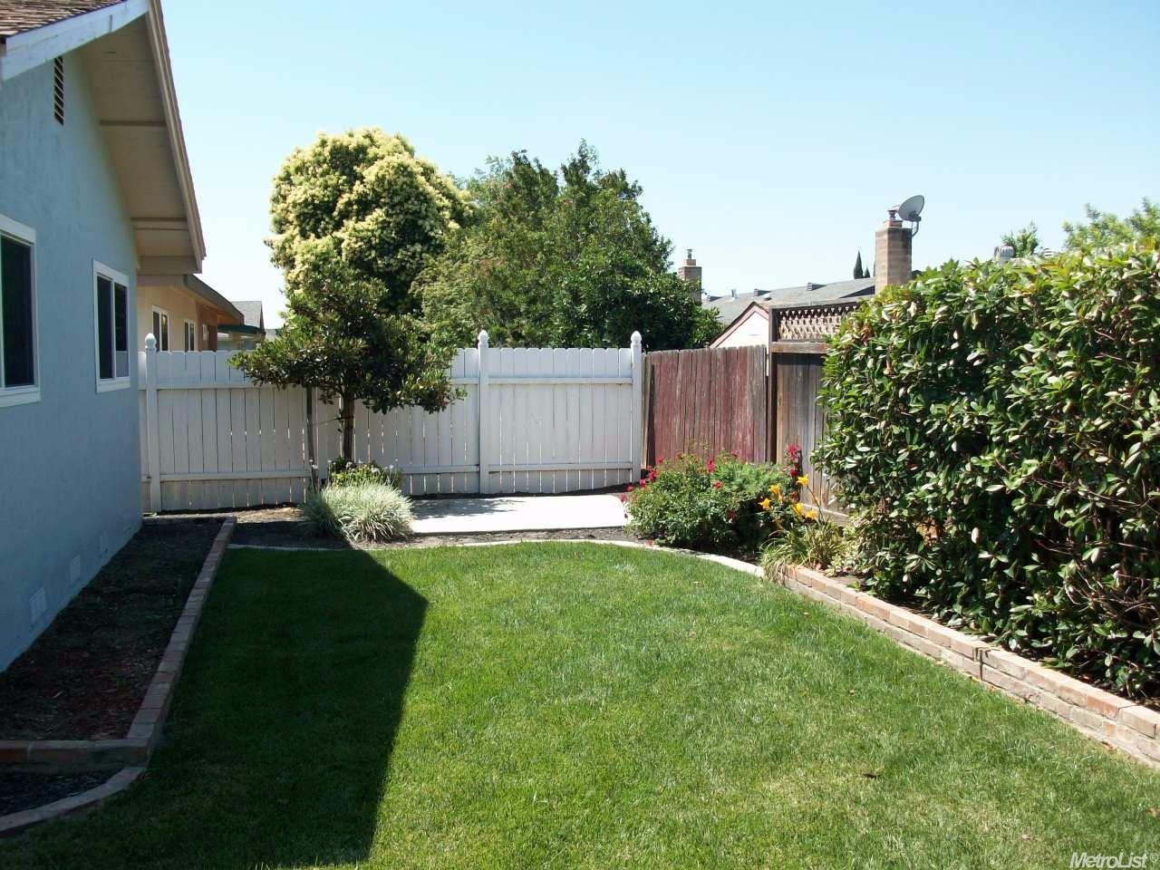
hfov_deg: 54.0
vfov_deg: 41.8
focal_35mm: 34
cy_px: 435
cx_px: 580
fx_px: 1139
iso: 64
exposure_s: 1/552
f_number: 2.8
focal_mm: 5.7
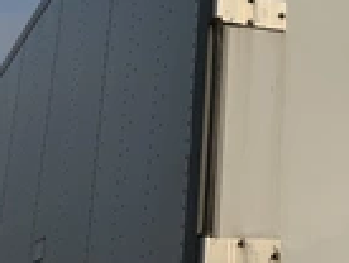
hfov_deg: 20.4
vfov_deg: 17.1
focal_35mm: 84
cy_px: -13
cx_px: 503
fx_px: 848
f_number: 1.8
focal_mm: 3
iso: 25
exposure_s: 1/3125
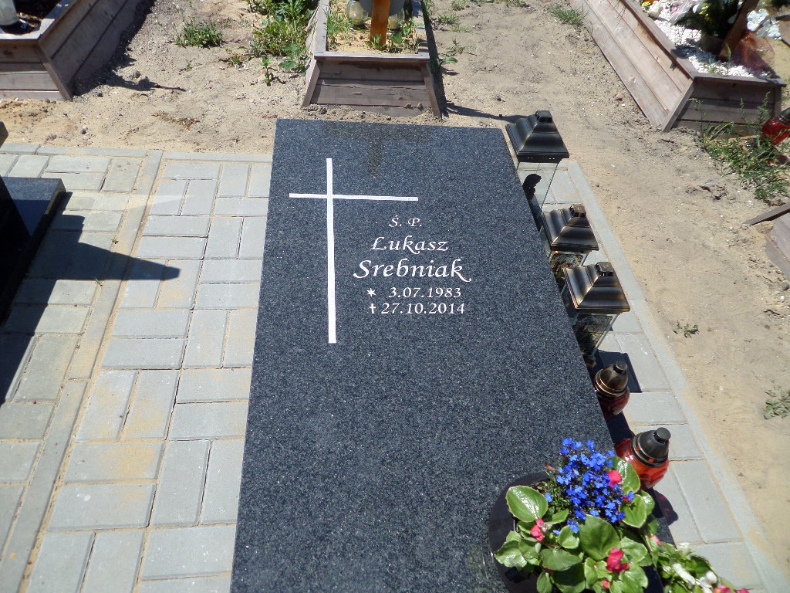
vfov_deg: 56.8
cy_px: 296
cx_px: 395
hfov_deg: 71.6
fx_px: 548
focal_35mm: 24
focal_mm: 4.3
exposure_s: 1/1500
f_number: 3.1
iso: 80
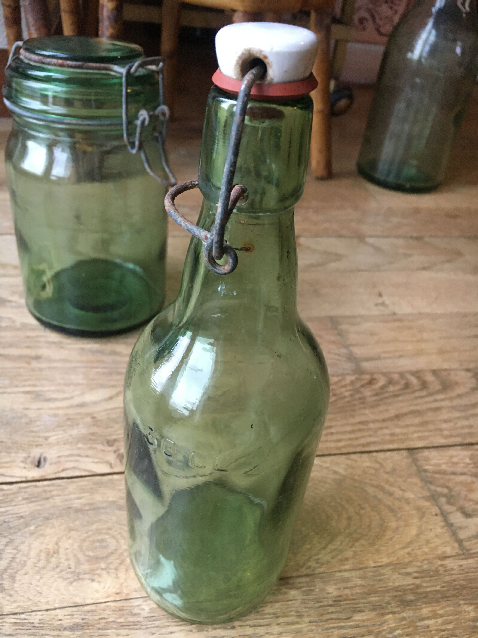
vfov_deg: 61.7
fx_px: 534
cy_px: 319
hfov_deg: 48.2
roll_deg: -7.6
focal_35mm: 29
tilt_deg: -35.4
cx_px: 239
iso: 200
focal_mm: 4.15
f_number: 2.2
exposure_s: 1/33
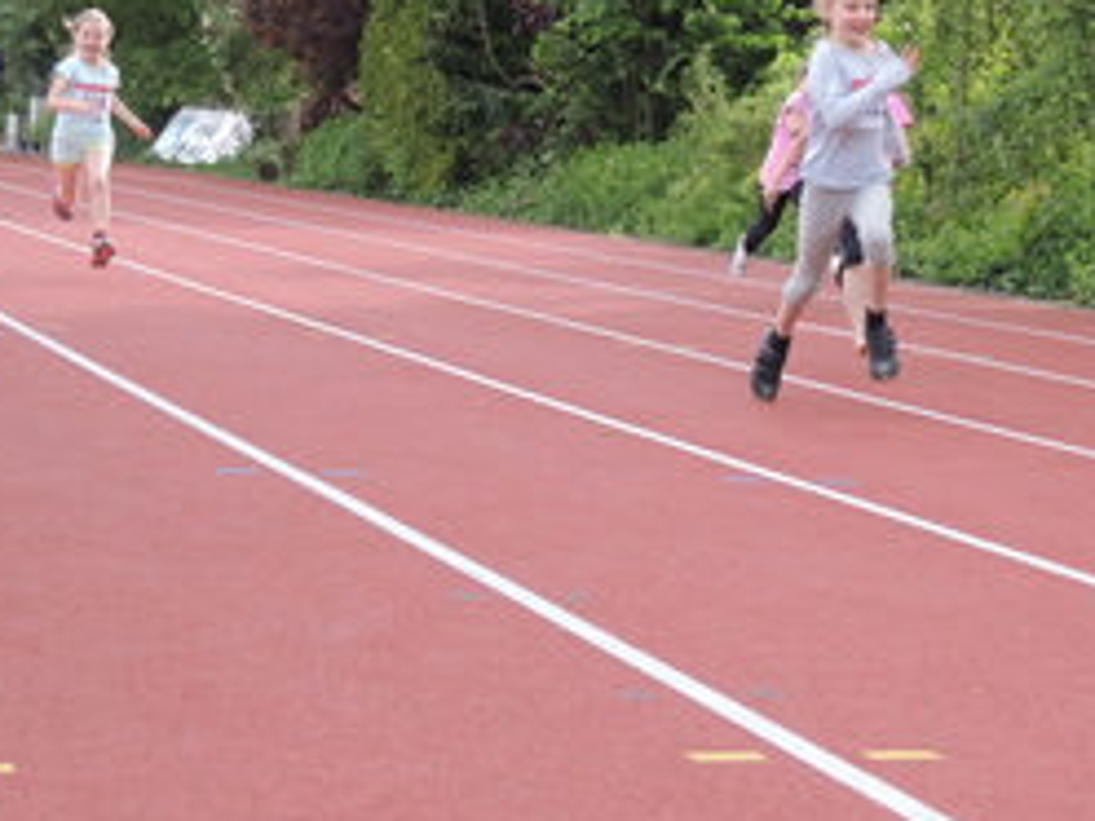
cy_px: 245
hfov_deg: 17.9
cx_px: 808
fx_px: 3448
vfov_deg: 13.6
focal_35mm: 109
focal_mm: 11
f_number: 2.8
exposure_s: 1/250
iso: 80
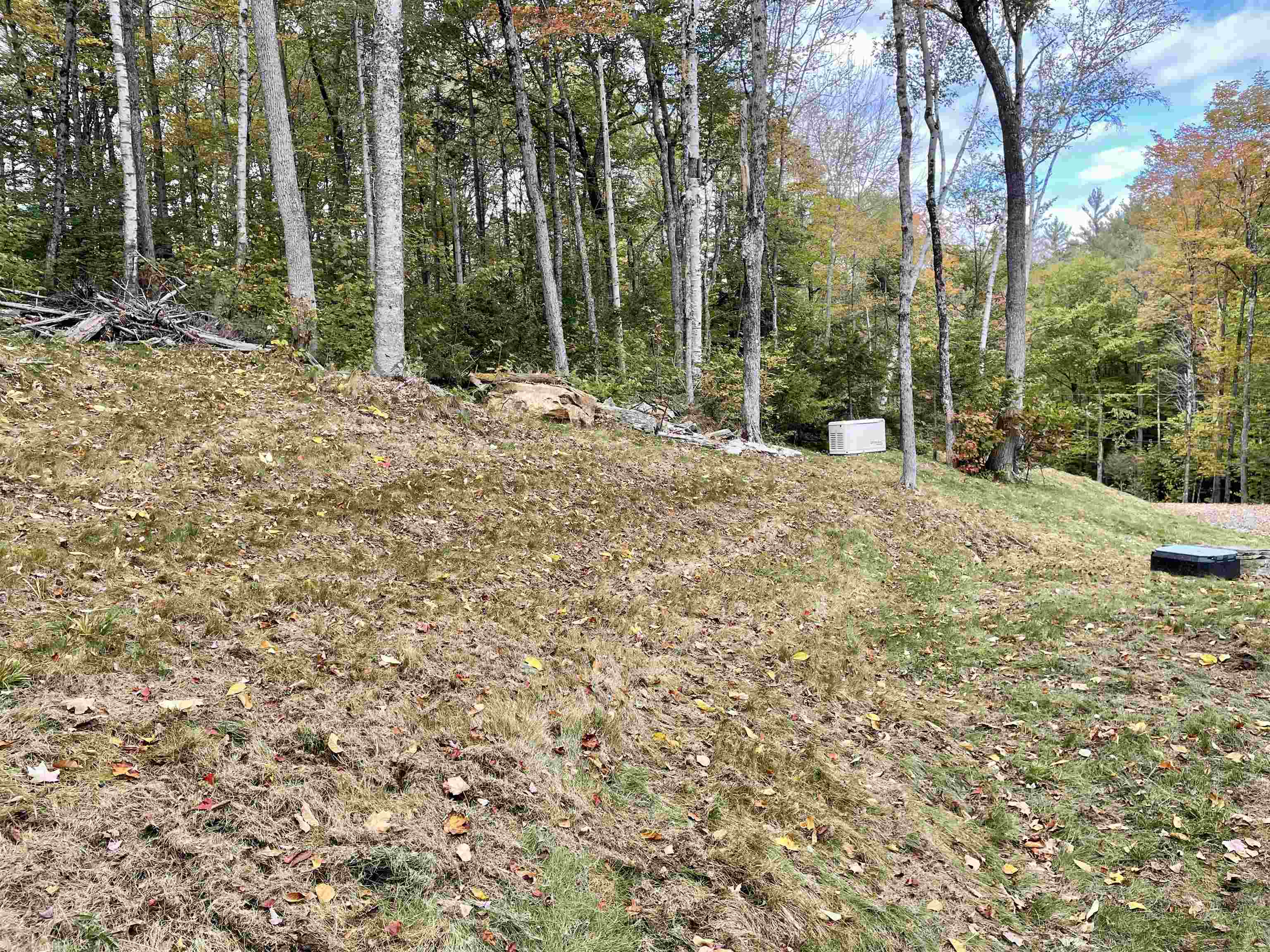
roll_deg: +4.4
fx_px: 954
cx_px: 635
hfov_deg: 67.3
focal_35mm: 26
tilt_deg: -4.1
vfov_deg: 53.1
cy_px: 476
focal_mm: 4.2
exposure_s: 1/355
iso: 32
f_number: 1.6
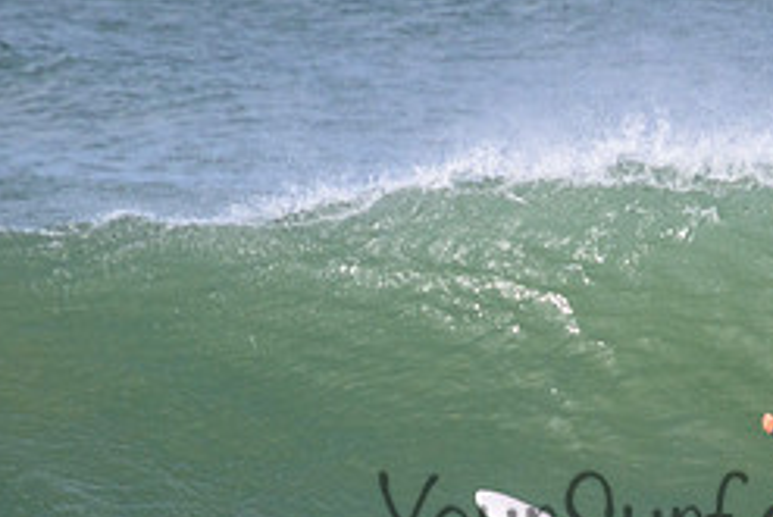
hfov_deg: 1.1
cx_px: 701
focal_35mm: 1876
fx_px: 40304
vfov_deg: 0.7
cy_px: 494
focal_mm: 800
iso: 1600
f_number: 11
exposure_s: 1/2000
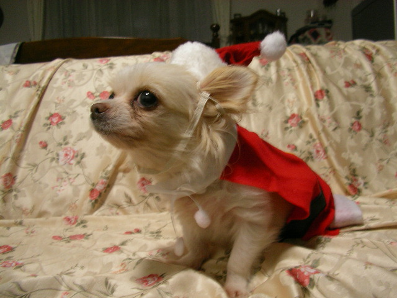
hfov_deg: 49.0
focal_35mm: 38
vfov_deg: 37.7
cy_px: 149
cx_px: 198
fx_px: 436
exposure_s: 1/10.3
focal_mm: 6
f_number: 2.9
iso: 100
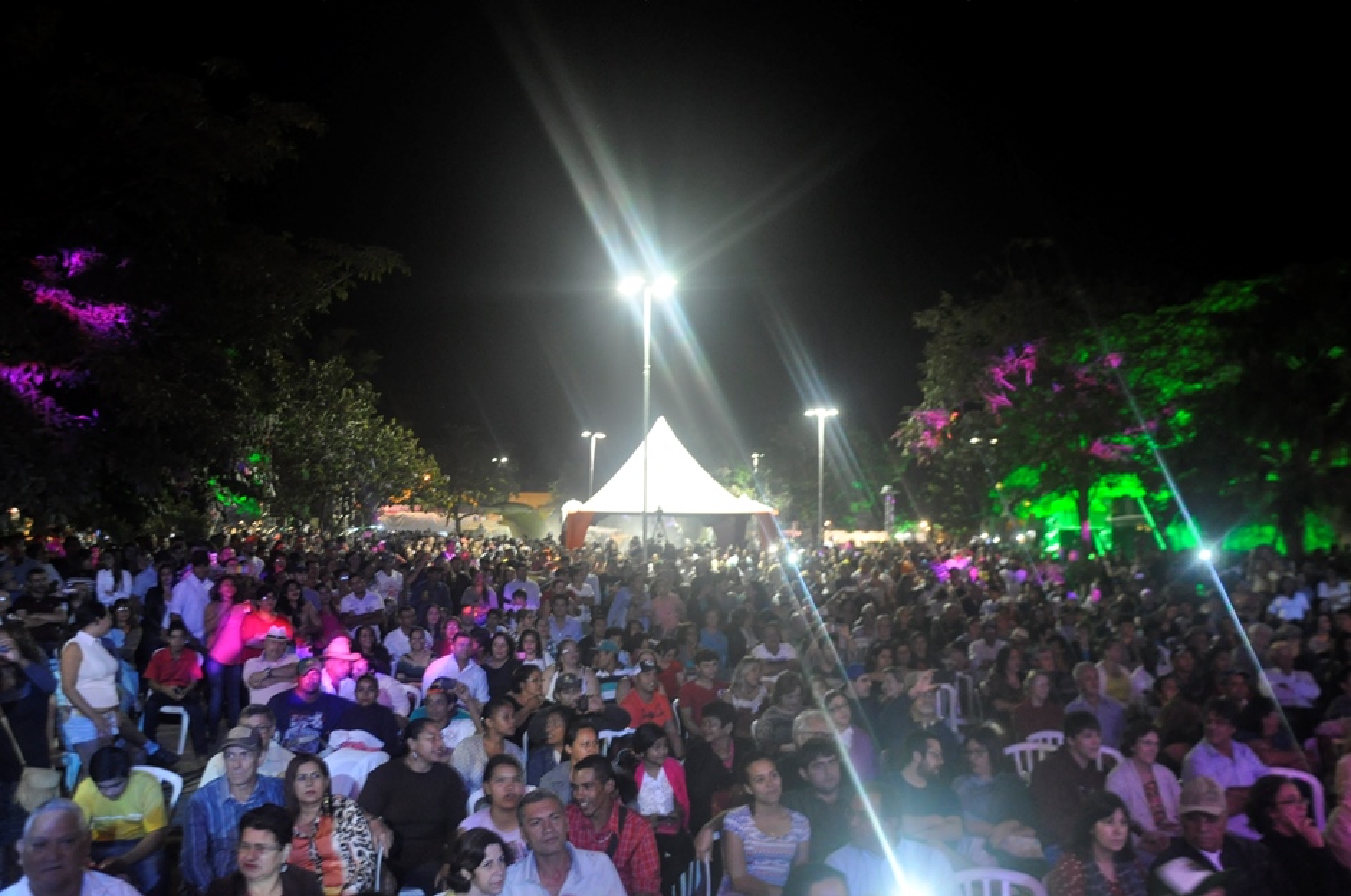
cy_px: 448
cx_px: 676
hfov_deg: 67.5
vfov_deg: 47.8
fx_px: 1012
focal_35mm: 27
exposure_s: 1/10
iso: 1250
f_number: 3.5
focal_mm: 18
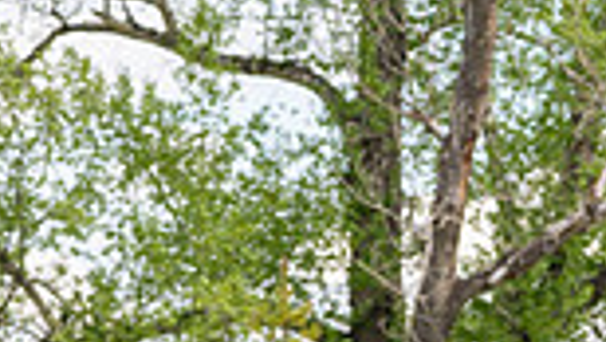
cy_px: 741
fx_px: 9072
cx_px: 409
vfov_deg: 2.2
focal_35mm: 564
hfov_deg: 3.8
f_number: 5.6
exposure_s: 1/250
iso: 100
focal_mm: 143
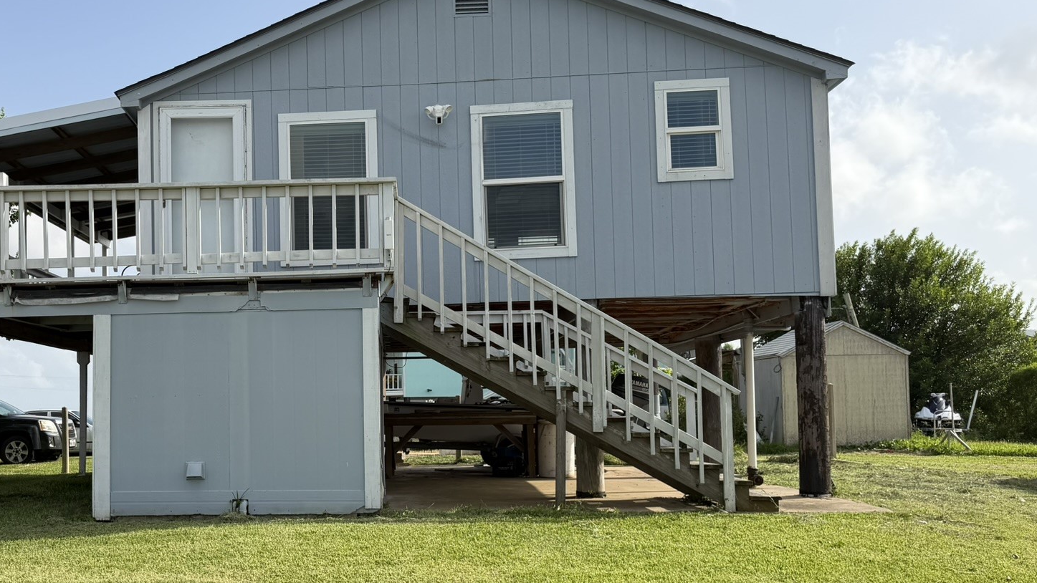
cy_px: 358
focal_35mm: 37
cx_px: 329
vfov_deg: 31.9
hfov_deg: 52.8
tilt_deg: +3.7
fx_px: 1017
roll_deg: +1.8
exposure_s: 1/4673
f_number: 1.78
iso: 80
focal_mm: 6.76
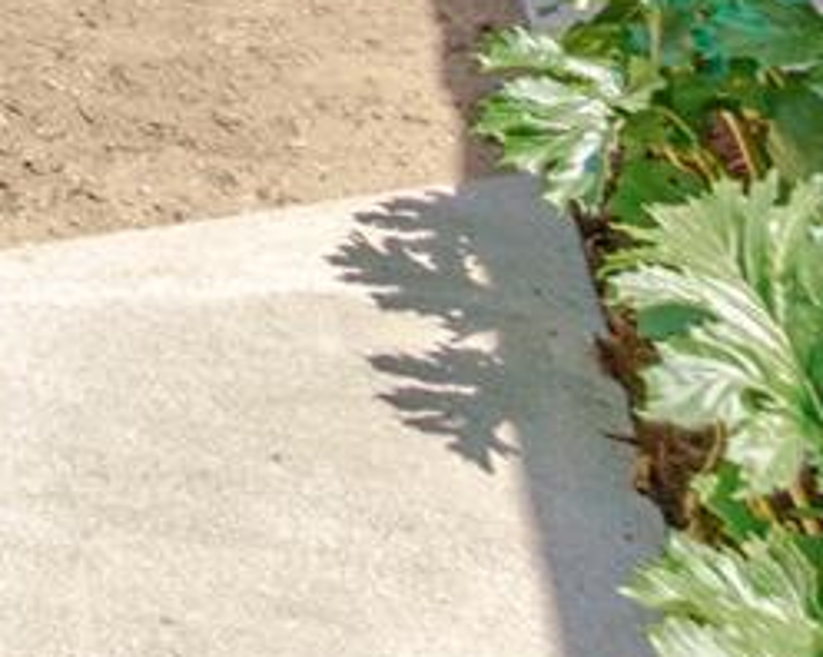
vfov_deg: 12.0
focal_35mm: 108
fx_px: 2629
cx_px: -830
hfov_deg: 14.6
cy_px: -823
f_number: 8
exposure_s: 1/100
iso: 100
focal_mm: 13
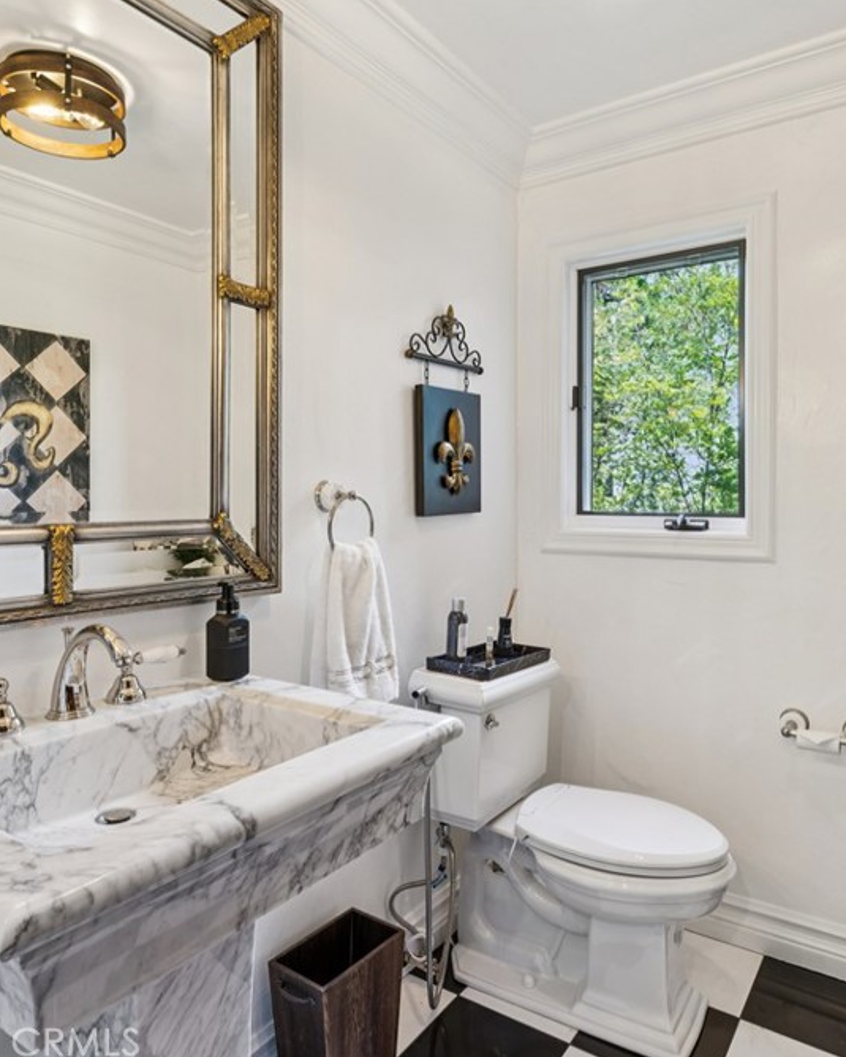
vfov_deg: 71.9
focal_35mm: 23
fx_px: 728
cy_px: 525
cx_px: 446
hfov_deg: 60.3
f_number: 13
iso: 100
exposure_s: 1/1.25
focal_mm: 16.2
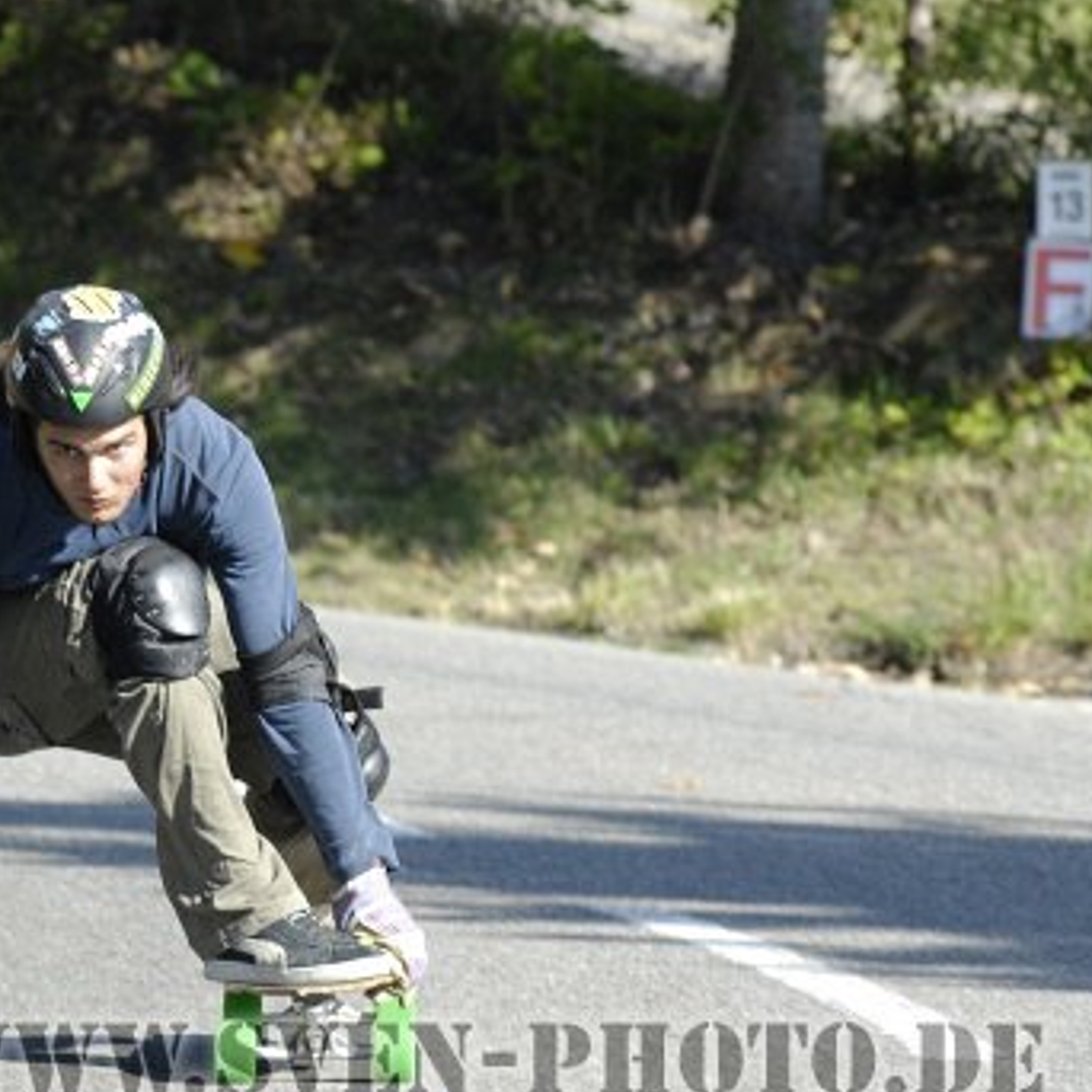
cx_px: 161
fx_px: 11948
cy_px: 546
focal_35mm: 335
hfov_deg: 5.2
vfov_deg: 5.2
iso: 200
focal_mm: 145
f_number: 6.3
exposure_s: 1/250
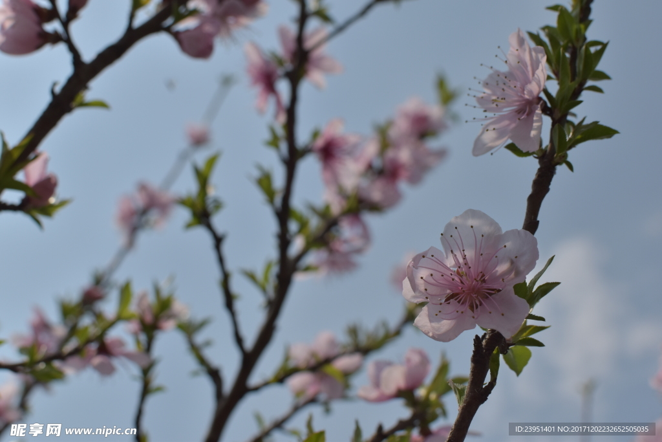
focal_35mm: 52
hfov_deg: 37.8
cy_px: 221
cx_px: 331
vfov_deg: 25.8
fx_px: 965
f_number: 6.3
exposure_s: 1/4000
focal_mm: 35
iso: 200
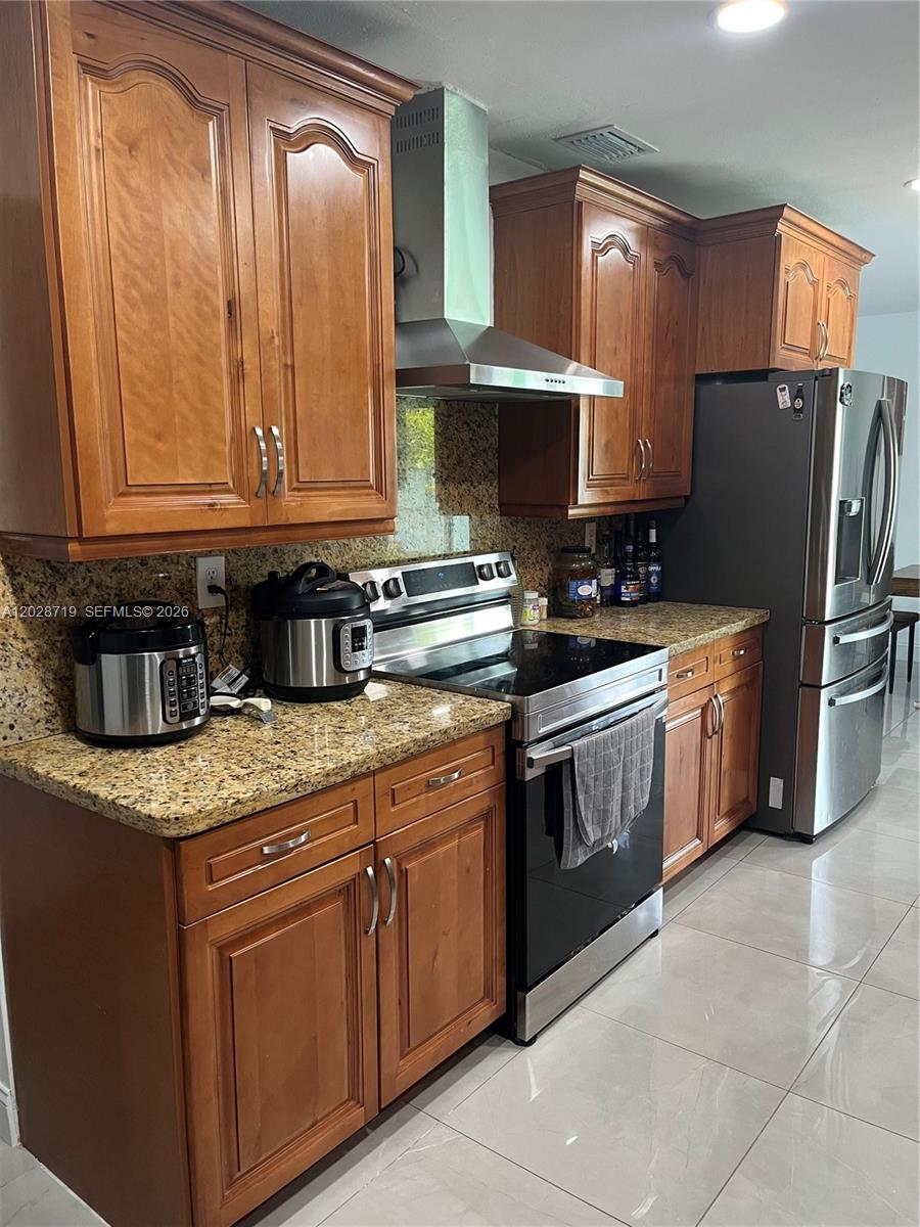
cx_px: 460
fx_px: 921
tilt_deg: -10.0
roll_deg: +0.6
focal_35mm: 26
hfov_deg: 53.1
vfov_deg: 67.3
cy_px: 614
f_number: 1.6
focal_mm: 5.1
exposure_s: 1/60
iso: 160
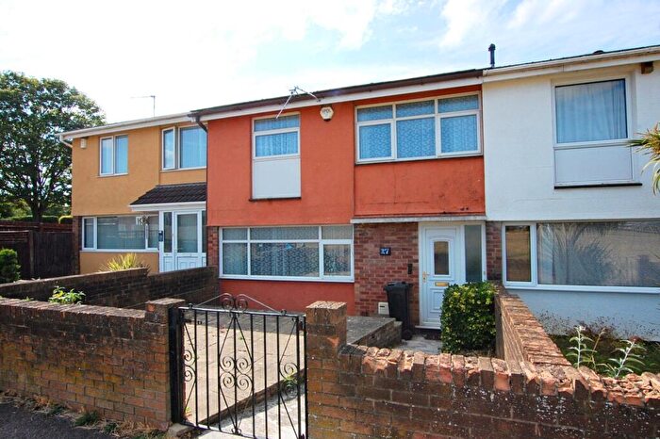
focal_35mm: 18
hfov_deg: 90.0
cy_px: 220
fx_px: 330
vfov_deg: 67.3
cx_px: 330
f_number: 11
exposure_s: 1/500
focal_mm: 12
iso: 800
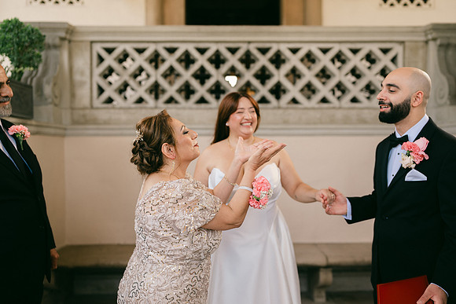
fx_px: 443
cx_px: 228
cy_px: 152
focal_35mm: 35
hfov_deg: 54.4
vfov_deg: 37.9
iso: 160
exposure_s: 1/640
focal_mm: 35
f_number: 2
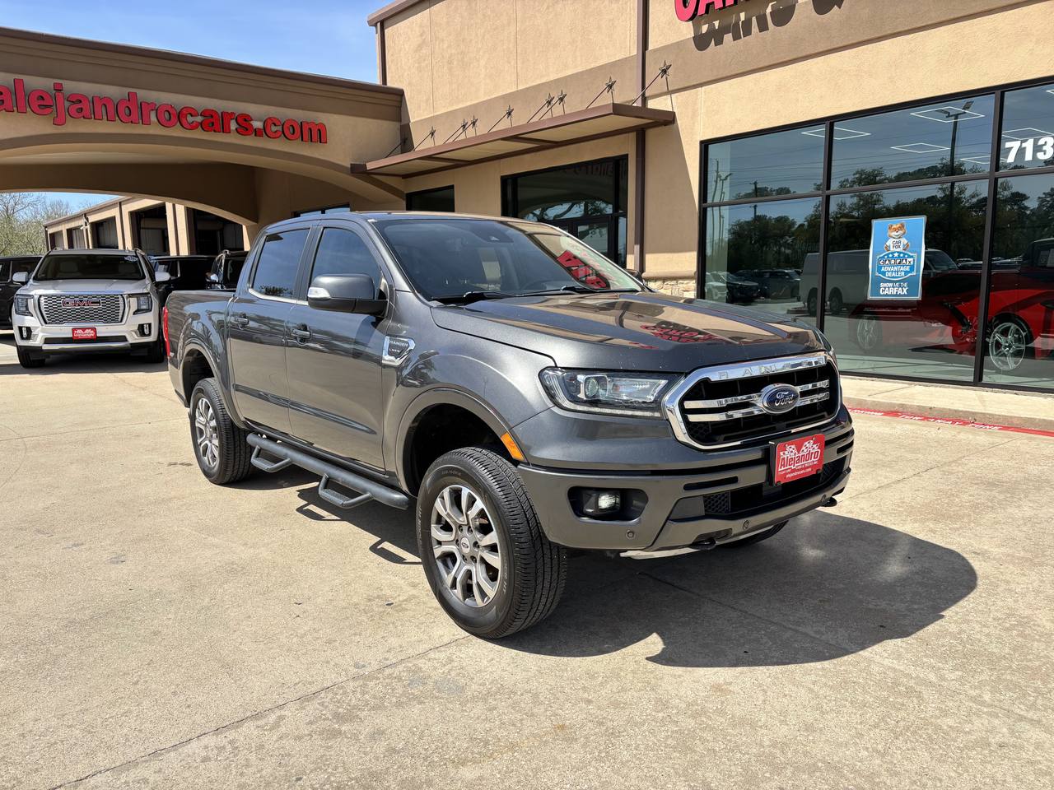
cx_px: 527
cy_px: 395
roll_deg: +0.4
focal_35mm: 26
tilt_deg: -9.3
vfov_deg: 53.1
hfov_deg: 67.3
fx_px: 792
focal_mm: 5.96
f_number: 1.6
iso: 50
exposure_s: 1/1590
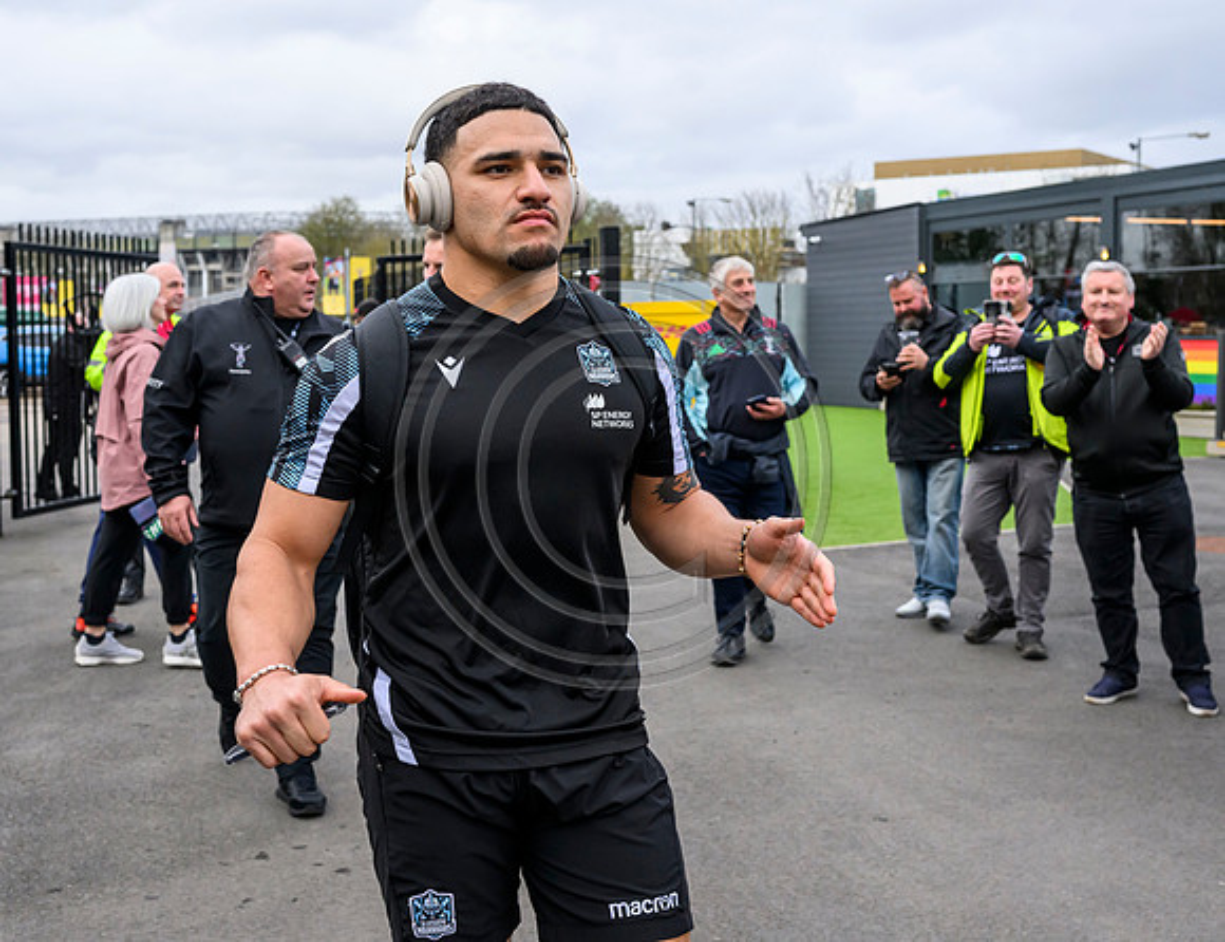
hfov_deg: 43.1
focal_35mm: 43
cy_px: 411
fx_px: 1548
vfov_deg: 33.8
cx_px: 562
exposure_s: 1/800
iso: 1600
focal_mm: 35
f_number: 5
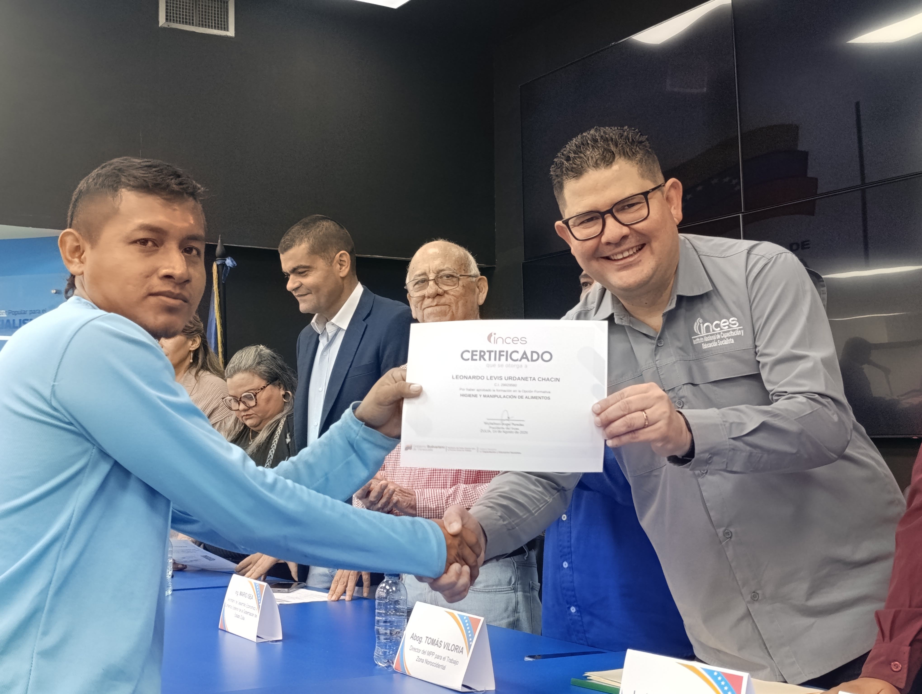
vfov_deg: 31.6
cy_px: 347
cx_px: 461
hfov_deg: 41.2
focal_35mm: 46
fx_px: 1227
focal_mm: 6.14
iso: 500
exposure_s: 1/99.9
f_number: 1.6
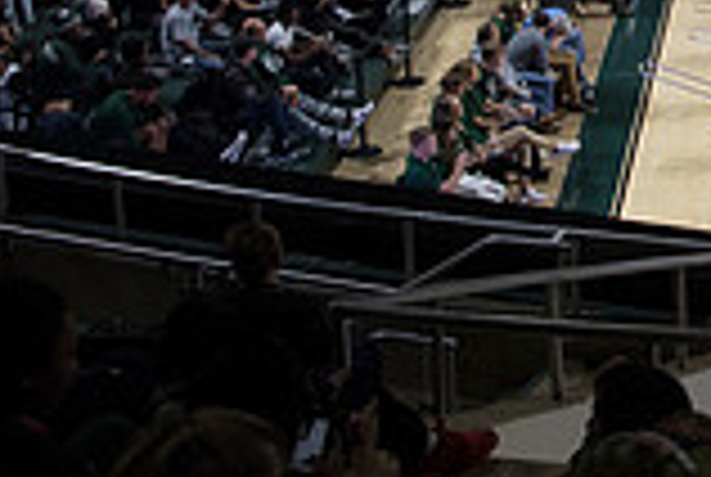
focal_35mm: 88
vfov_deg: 14.7
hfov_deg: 19.6
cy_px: -200
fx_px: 1741
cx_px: 1112
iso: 2000
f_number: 2.8
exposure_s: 1/1000
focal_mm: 24
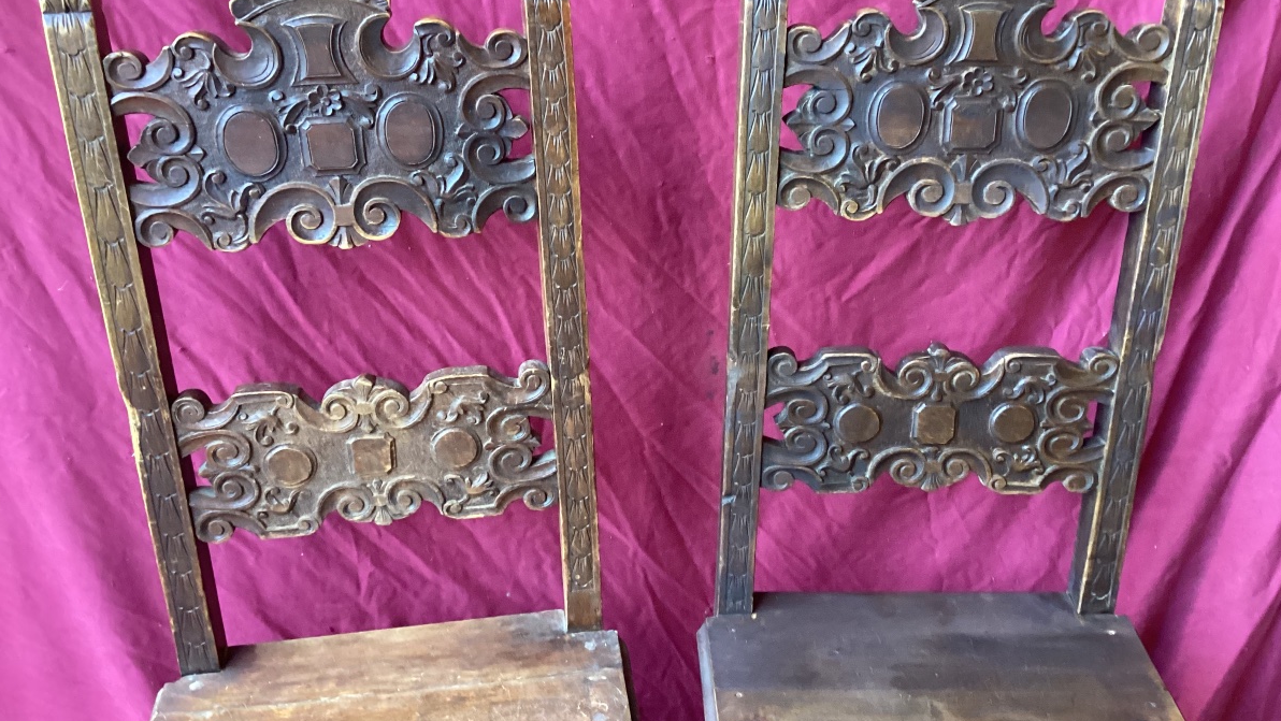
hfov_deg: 58.0
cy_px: 341
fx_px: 1155
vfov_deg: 34.7
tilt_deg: -29.8
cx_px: 642
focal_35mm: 34
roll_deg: -4.7
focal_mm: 3.3
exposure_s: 1/50
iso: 400
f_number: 2.4
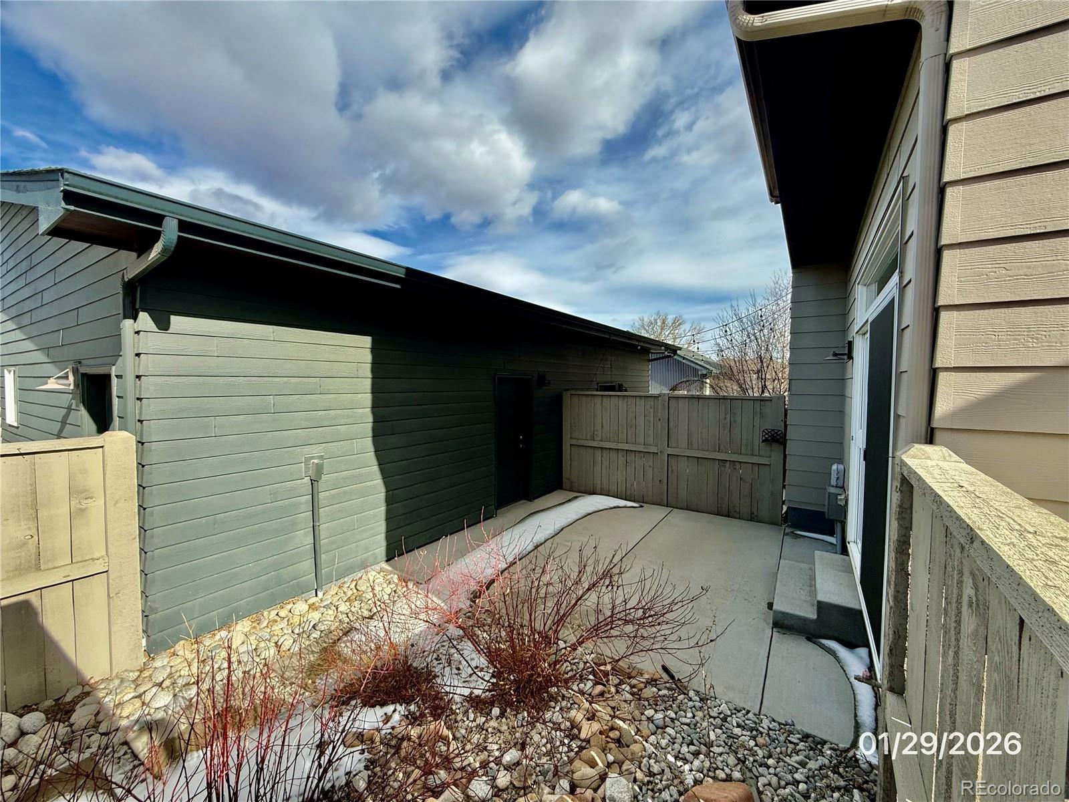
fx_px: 432
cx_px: 534
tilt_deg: -1.5
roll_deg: -0.6
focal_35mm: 14
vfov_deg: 85.7
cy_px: 401
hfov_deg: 102.1
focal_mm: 2.22
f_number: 2.2
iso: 50
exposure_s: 1/1259
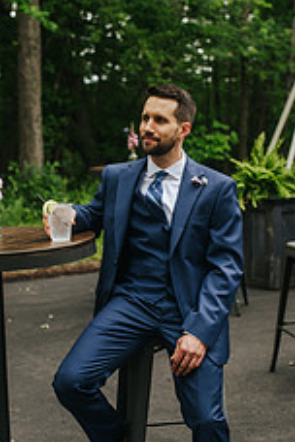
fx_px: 848
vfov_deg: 29.2
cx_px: 135
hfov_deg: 19.7
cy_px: 250
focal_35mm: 69
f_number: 2.8
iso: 320
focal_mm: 35
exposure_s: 1/1000
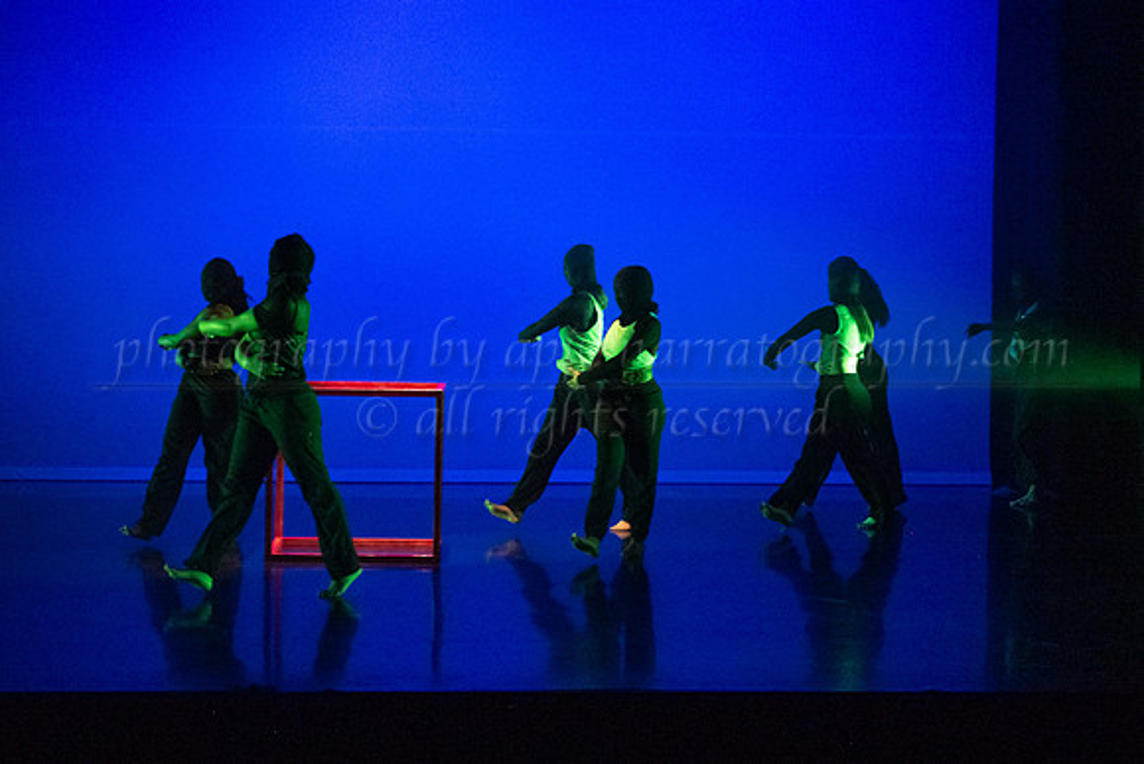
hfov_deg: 22.4
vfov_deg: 15.1
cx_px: 678
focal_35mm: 91
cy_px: 379
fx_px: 2888
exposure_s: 1/250
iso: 4000
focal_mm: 75
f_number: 2.8
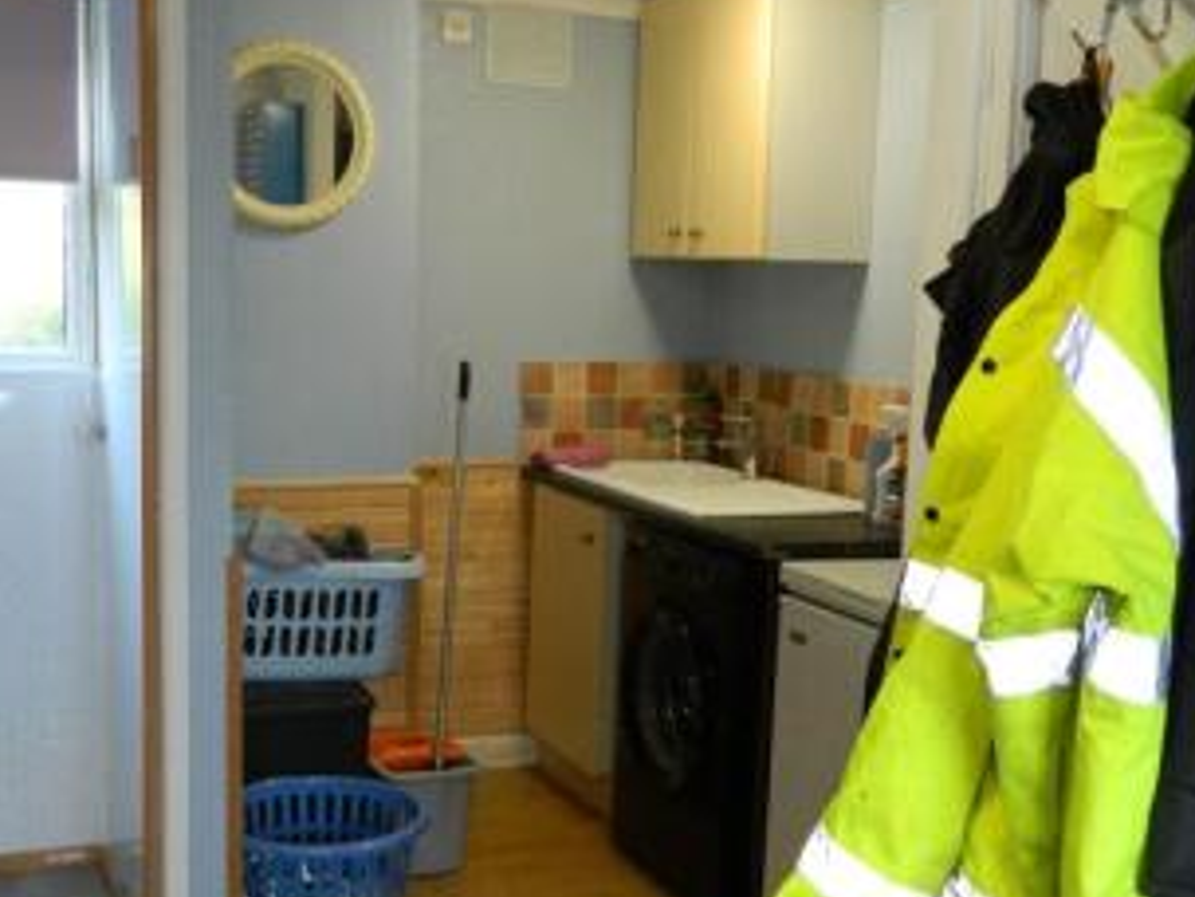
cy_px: 498
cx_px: 544
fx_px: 1657
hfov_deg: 39.6
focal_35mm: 48
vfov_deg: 30.2
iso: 200
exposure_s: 1/30
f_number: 3.1
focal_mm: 4.5
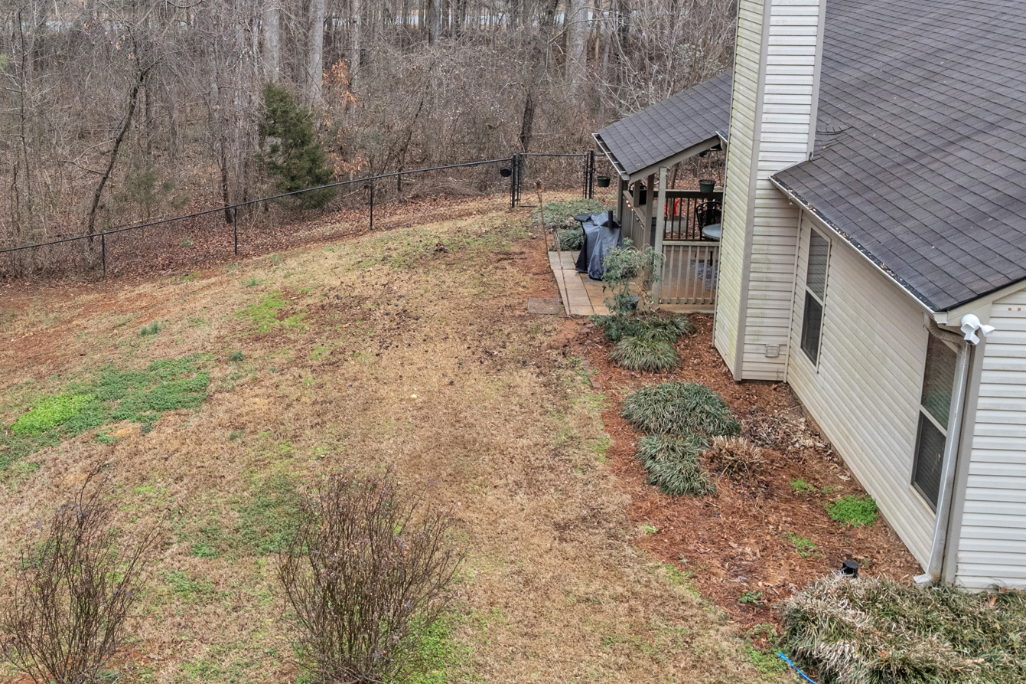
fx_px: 1168
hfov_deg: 46.1
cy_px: 193
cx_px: 285
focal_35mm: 41
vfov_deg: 32.1
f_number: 2.8
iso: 110
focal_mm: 8.38
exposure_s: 1/15
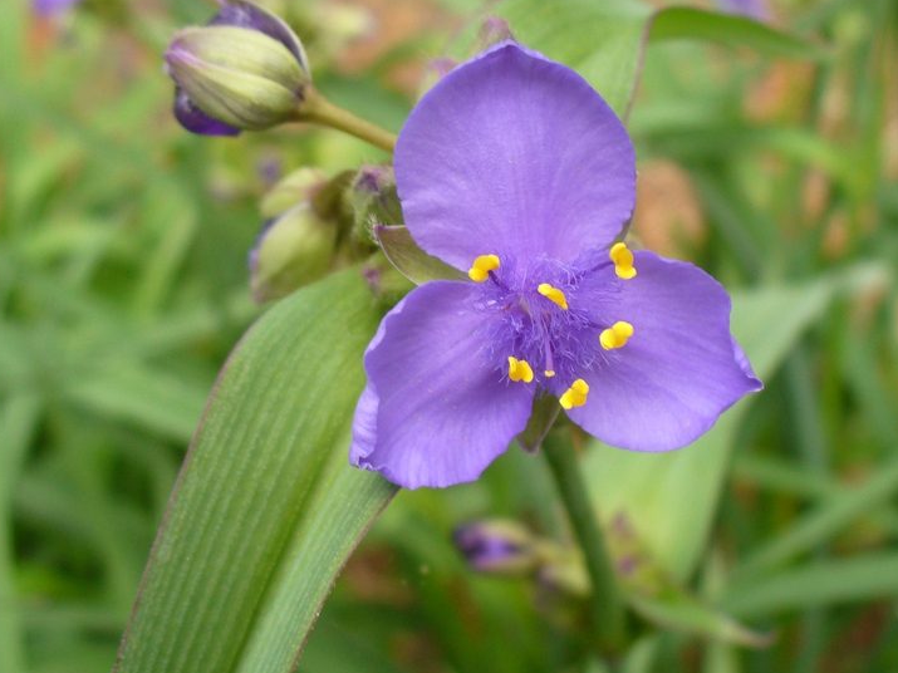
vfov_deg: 27.5
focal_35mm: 53
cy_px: 350
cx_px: 529
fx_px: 1375
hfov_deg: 36.1
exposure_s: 1/160
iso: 80
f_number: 2.8
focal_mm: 6.1
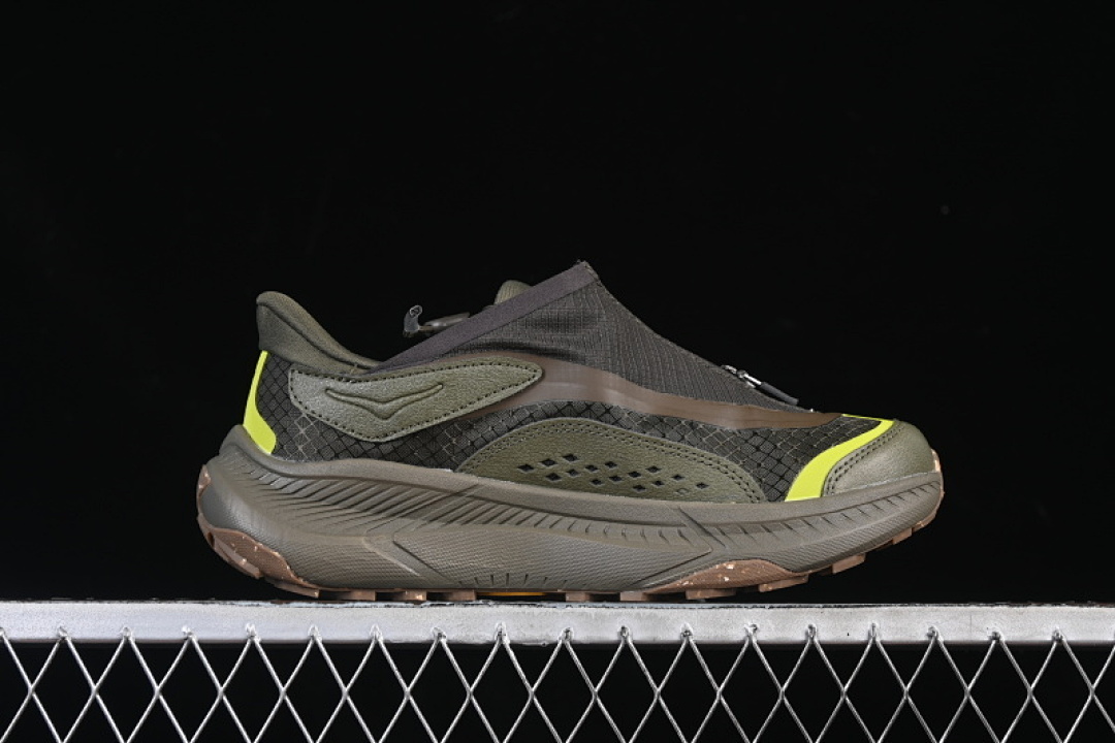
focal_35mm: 75
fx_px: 2323
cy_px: 372
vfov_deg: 18.2
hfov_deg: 27.0
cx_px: 558
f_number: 6.3
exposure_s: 1/60
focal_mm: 50
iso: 160
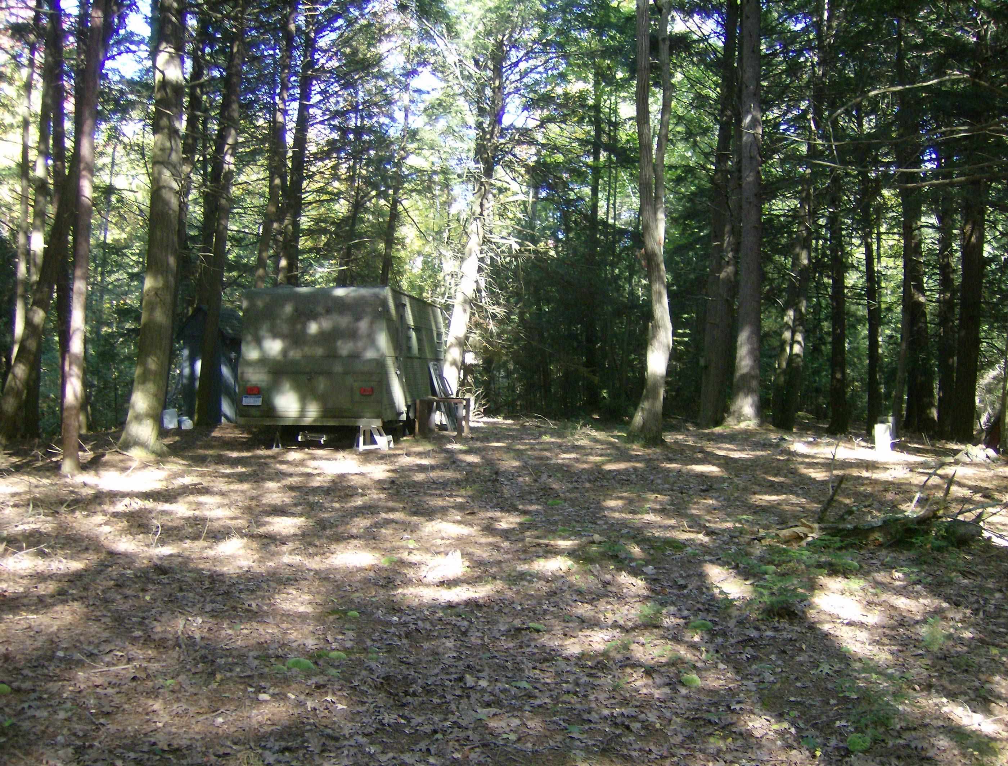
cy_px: 383
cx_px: 504
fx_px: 1053
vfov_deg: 40.0
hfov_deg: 51.1
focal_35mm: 36
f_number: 2.8
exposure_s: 1/64
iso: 132
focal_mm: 6
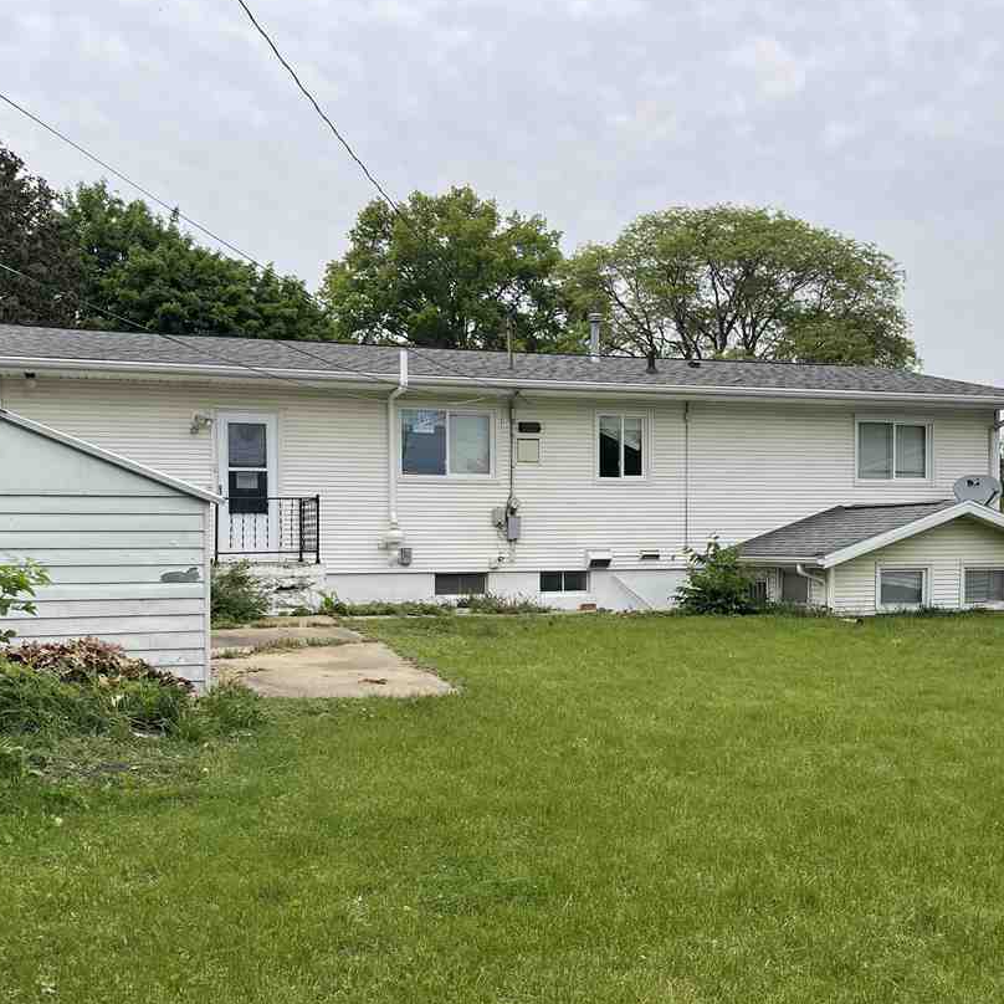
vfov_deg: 47.1
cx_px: 517
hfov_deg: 47.2
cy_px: 578
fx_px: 1148
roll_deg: -0.1
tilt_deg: -2.2
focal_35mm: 35
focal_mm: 5.1
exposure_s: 1/1618
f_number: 1.6
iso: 32
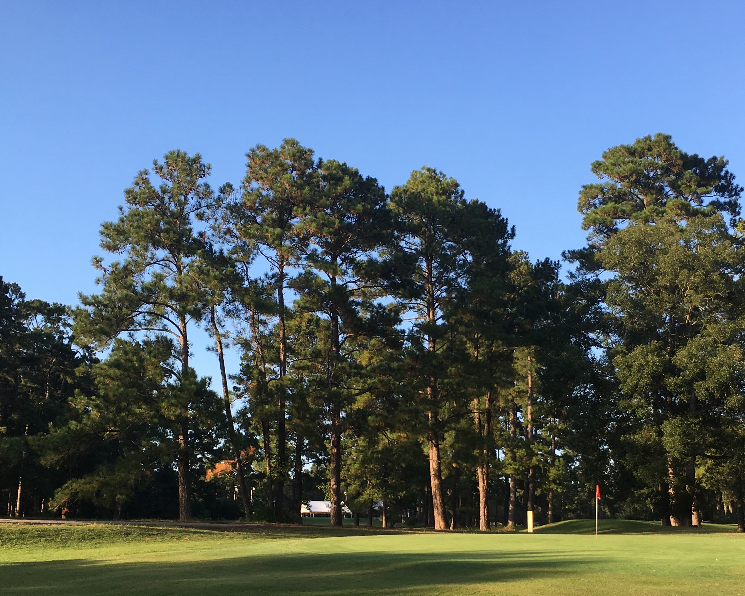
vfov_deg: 31.1
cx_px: 464
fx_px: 1058
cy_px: 424
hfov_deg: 38.5
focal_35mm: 48
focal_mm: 4.15
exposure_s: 1/530
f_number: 2.2
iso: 25
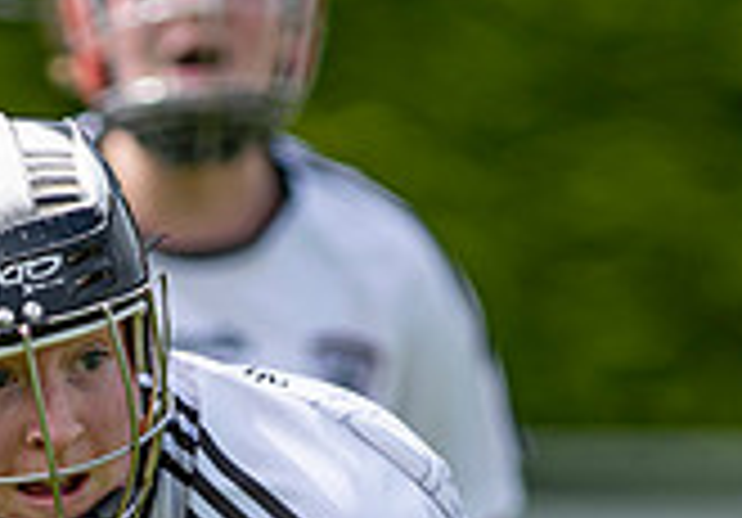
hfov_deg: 1.1
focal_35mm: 1779
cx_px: 93
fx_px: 37185
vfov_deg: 0.8
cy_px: 786
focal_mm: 300
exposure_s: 1/2500
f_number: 2.8
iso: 125
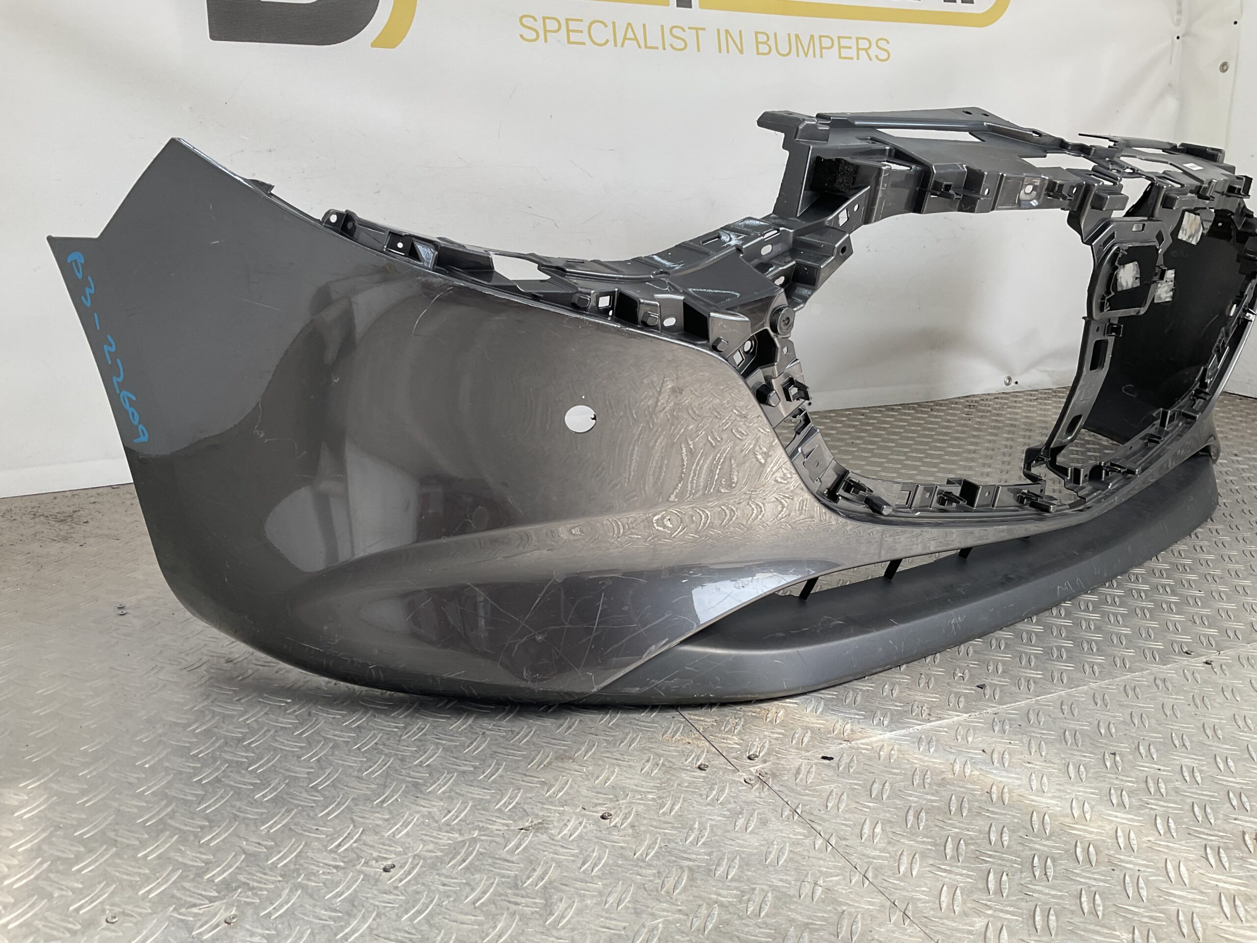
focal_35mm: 29
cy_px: 472
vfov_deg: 48.2
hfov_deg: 61.7
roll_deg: -2.1
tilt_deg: -16.8
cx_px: 628
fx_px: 1053
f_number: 1.8
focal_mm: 3
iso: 16
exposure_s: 1/307
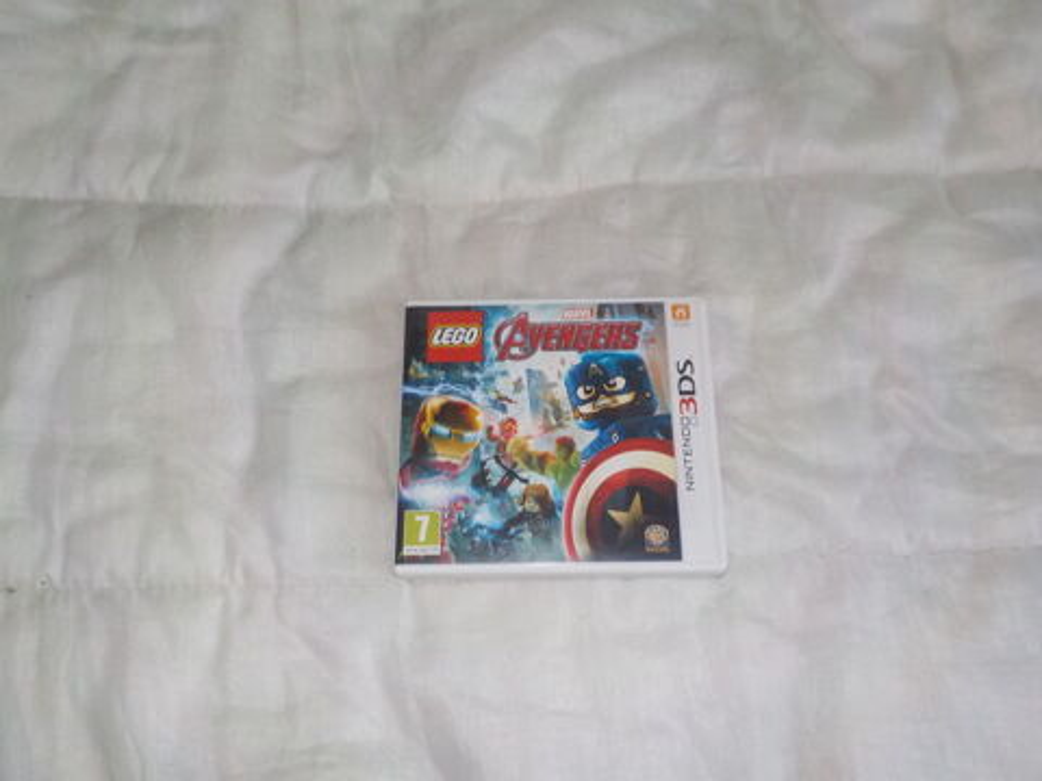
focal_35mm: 30
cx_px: 521
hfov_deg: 60.0
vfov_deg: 46.8
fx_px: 903
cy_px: 390
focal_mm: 4.1
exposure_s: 1/30
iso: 200
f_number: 3.3
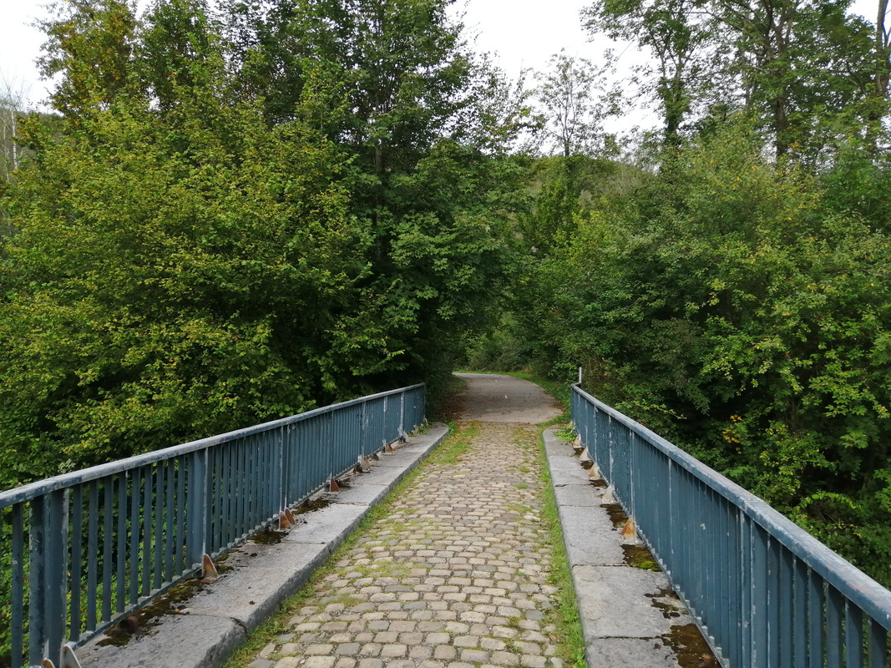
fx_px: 669
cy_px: 334
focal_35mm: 26
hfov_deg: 67.3
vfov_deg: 53.1
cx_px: 446
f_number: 1.8
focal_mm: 3.6
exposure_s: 1/637
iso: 50
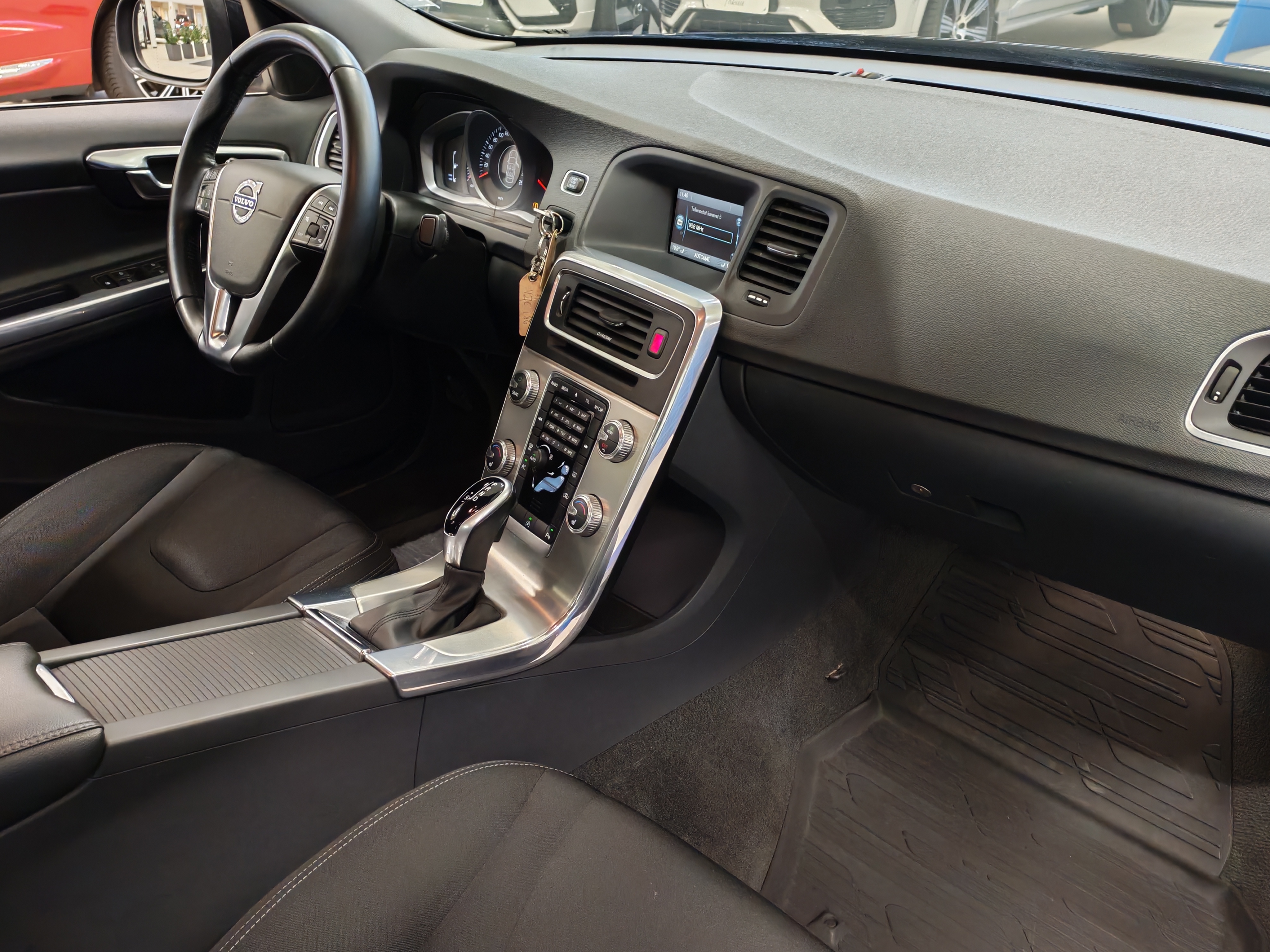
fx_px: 1174
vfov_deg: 44.2
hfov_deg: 56.8
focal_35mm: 32
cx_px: 635
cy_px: 476
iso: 2212
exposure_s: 1/50
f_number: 1.9
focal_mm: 6.12
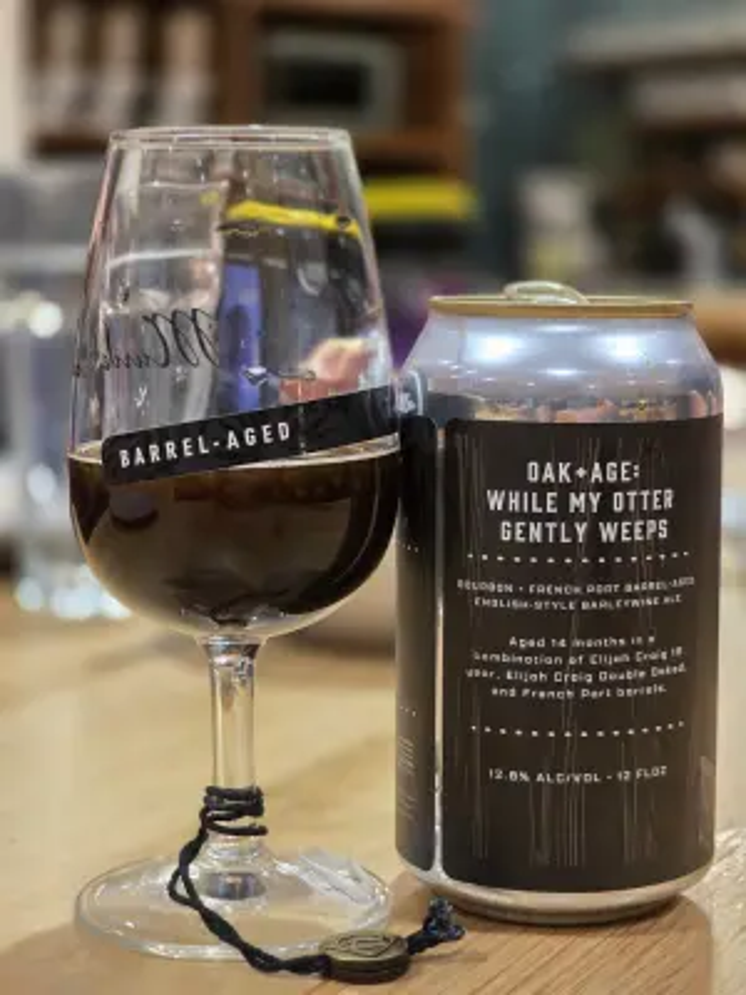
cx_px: 373
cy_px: 498
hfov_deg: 21.3
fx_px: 1983
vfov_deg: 28.2
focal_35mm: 69
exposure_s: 1/30
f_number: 2.4
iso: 500
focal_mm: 7.9
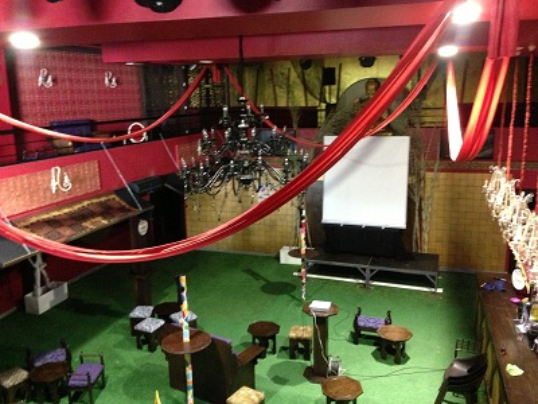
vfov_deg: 42.9
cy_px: 202
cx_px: 269
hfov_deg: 55.4
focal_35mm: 33
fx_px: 513
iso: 640
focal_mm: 4.13
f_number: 2.4
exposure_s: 1/15
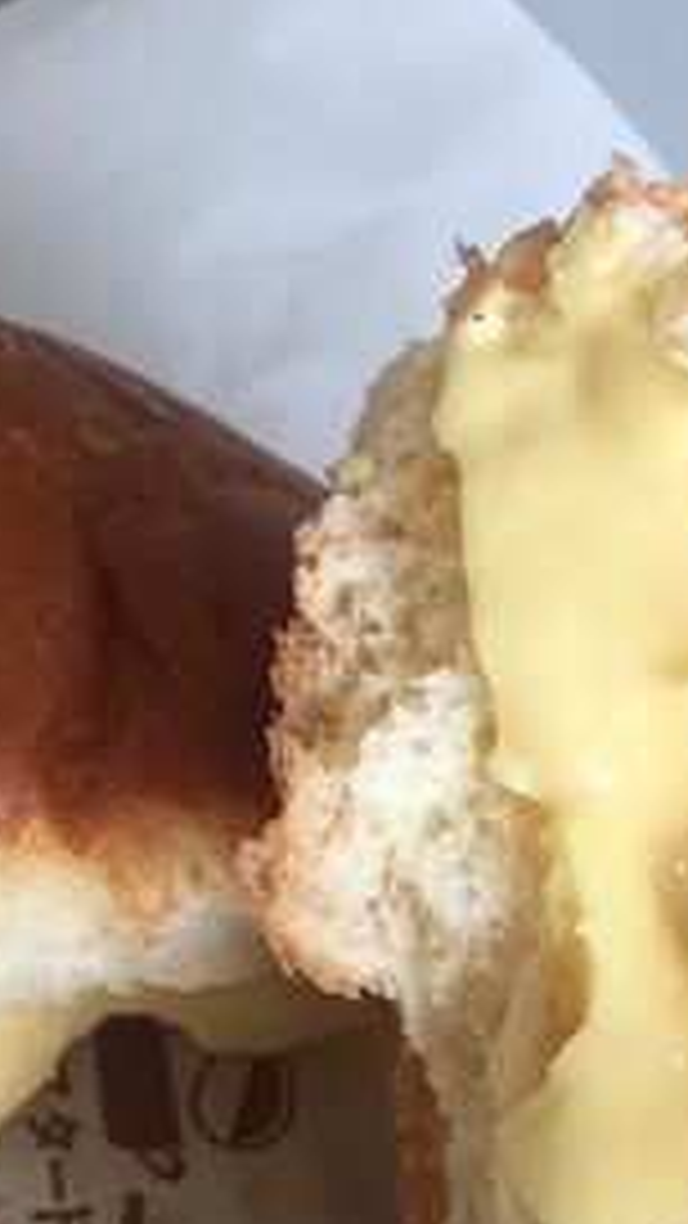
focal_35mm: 62
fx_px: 2011
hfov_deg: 19.4
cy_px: 938
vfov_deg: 33.1
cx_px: 288
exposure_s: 1/30
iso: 64
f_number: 2.2
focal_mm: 4.15
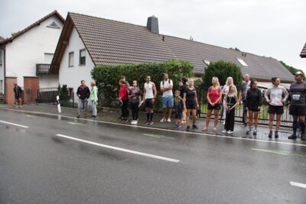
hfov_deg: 67.4
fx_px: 230
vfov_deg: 48.0
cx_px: 153
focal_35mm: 27
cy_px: 102
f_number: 6.3
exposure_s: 1/640
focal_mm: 18
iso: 2500
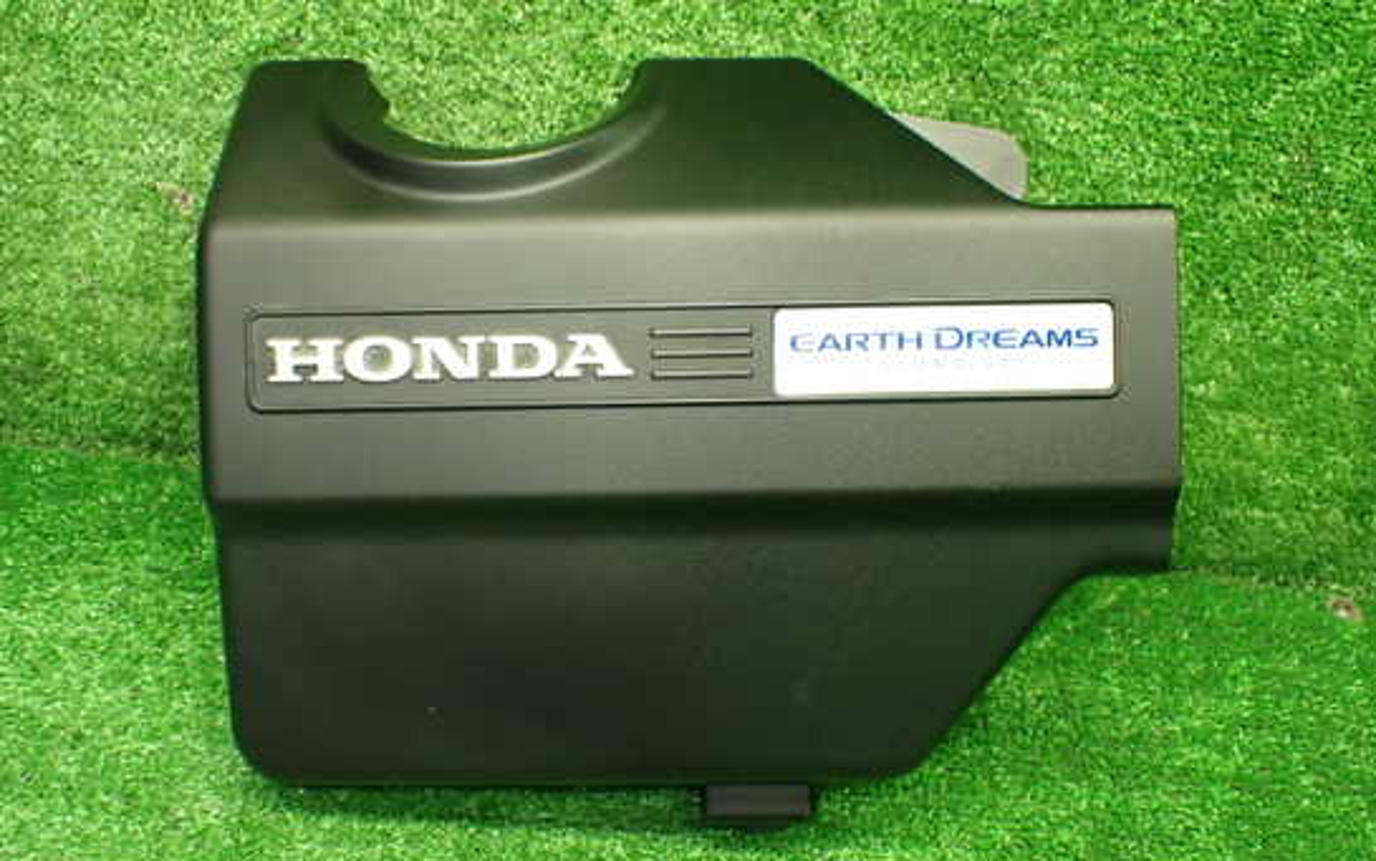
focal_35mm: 35
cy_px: 427
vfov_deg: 36.3
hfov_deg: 55.3
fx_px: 1313
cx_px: 697
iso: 800
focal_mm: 5.4
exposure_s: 1/80
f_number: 2.3
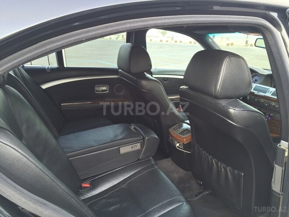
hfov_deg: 61.7
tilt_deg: -18.2
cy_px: 108
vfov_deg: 48.2
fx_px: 242
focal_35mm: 29
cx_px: 144
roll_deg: -2.9
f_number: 2.2
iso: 32
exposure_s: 1/50
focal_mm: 4.15
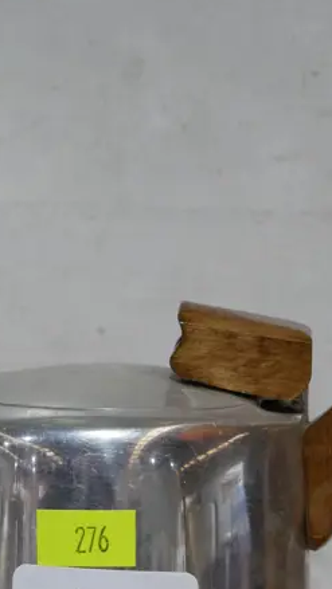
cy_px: 668
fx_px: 1831
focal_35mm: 117
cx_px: 220
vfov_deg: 17.6
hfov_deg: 10.4
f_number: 5.1
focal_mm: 23
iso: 320
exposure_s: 1/60
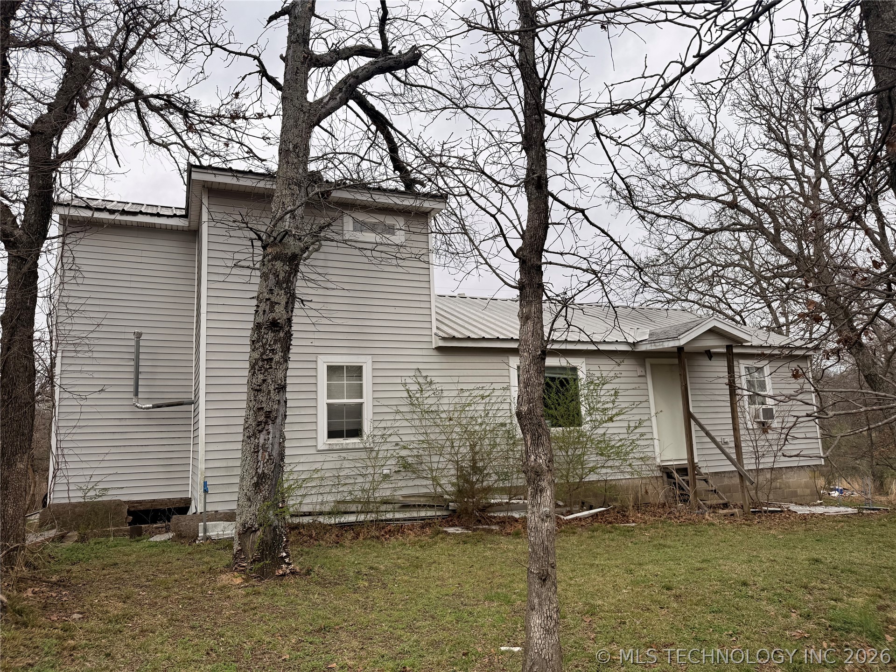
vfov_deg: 56.8
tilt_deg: +11.0
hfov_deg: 71.6
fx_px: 621
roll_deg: +2.8
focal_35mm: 24
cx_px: 448
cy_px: 336
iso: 80
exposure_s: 1/3584
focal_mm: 6.76
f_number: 1.78
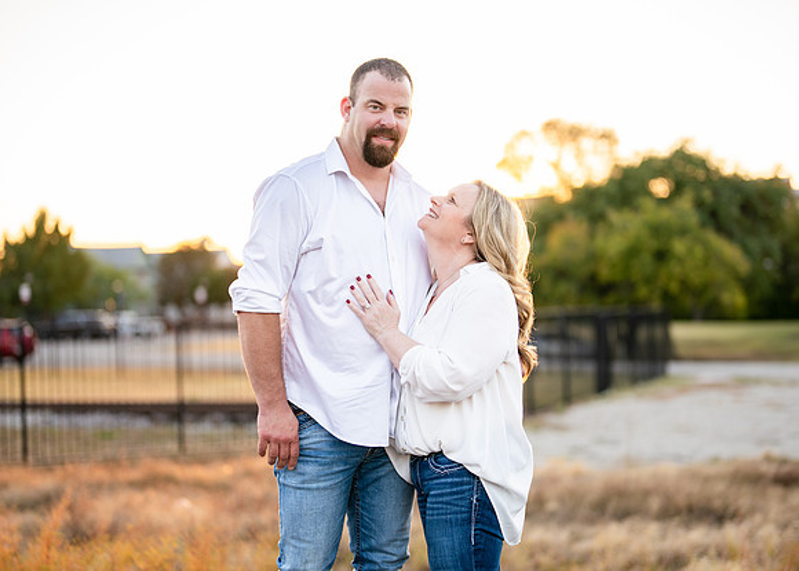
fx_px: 1329
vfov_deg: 24.2
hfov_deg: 33.5
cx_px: 394
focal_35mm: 59
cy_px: 314
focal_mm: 50
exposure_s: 1/800
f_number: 1.2
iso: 200
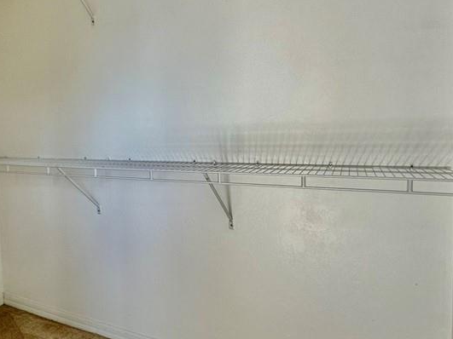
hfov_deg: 64.3
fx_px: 353
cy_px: 148
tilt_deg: -3.3
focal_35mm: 27
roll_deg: +1.5
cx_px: 167
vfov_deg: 51.2
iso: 80
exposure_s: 1/120
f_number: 2.2
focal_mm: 2.22
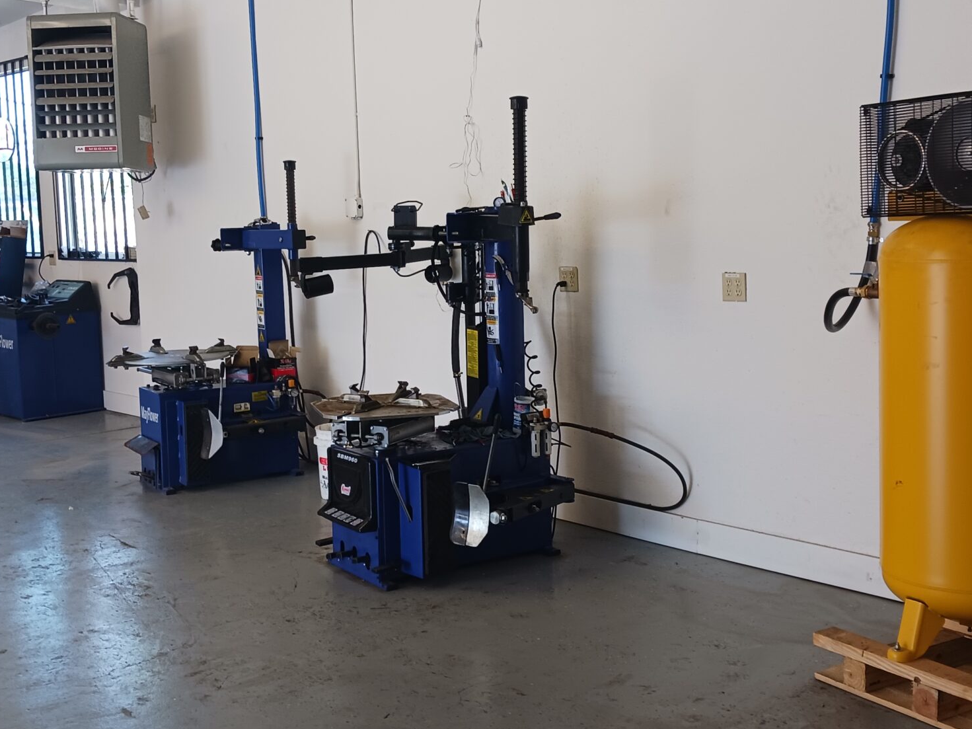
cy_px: 326
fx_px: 1320
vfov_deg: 30.9
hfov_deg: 40.4
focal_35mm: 47
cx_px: 469
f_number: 1.8
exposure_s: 1/50
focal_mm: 4
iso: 125
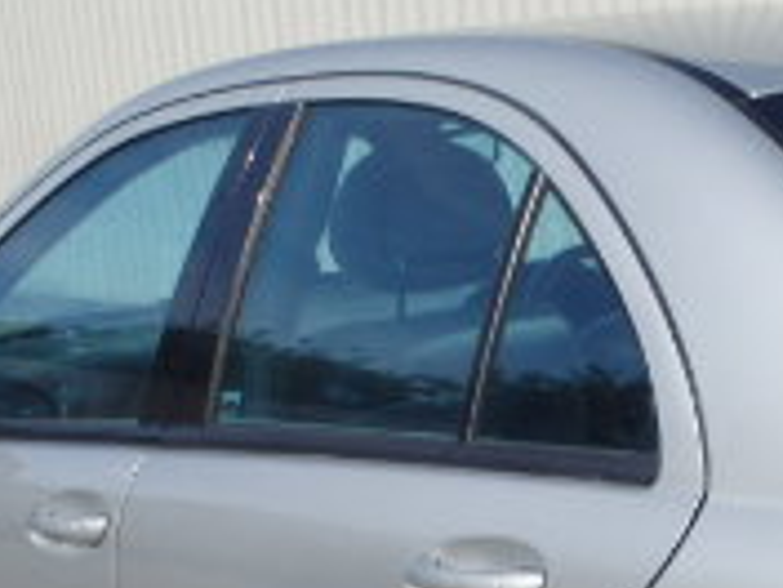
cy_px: 690
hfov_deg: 18.5
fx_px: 2307
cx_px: 885
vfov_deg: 14.1
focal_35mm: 102
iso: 125
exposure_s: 1/125
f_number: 11
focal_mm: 5
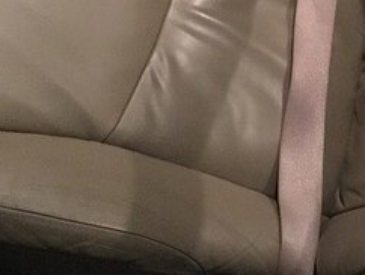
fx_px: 834
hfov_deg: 23.5
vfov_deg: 17.8
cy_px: -49
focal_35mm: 79
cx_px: 380
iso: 1000
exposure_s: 1/17
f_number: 2.2
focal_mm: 4.15
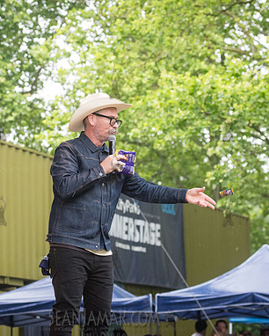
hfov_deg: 13.5
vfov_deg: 16.9
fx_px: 1134
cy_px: 168
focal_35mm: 114
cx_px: 114
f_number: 4.5
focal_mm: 80
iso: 2000
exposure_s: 1/500
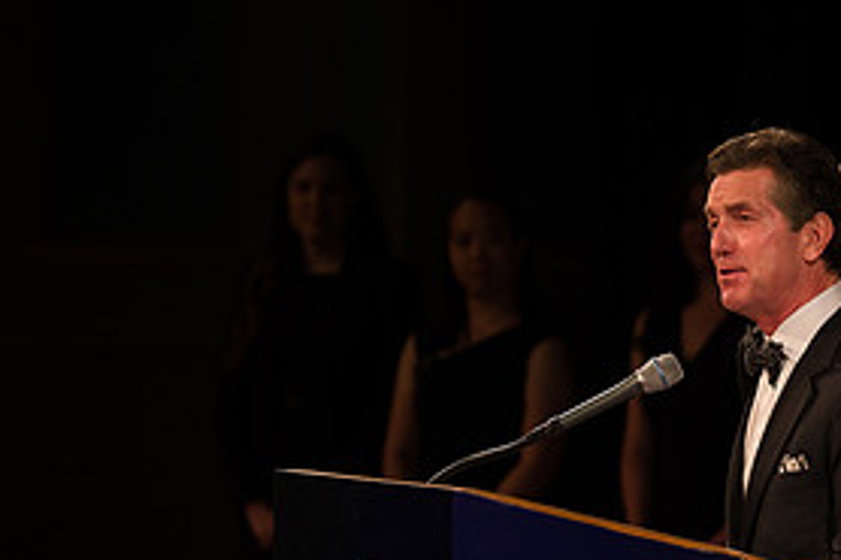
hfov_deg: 4.9
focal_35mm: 418
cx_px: 753
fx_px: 9759
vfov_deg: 3.3
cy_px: 412
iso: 1600
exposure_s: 1/200
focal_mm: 200
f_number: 4
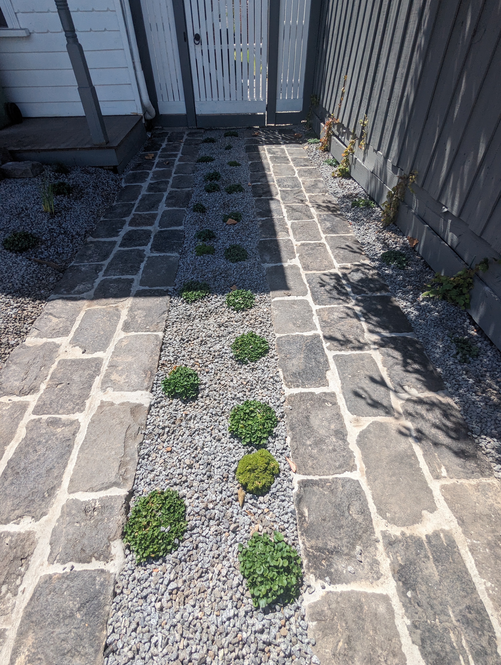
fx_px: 308
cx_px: 250
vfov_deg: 94.4
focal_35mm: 16
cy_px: 332
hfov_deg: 78.2
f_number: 2.2
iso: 45
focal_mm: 2.35
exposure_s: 1/1199
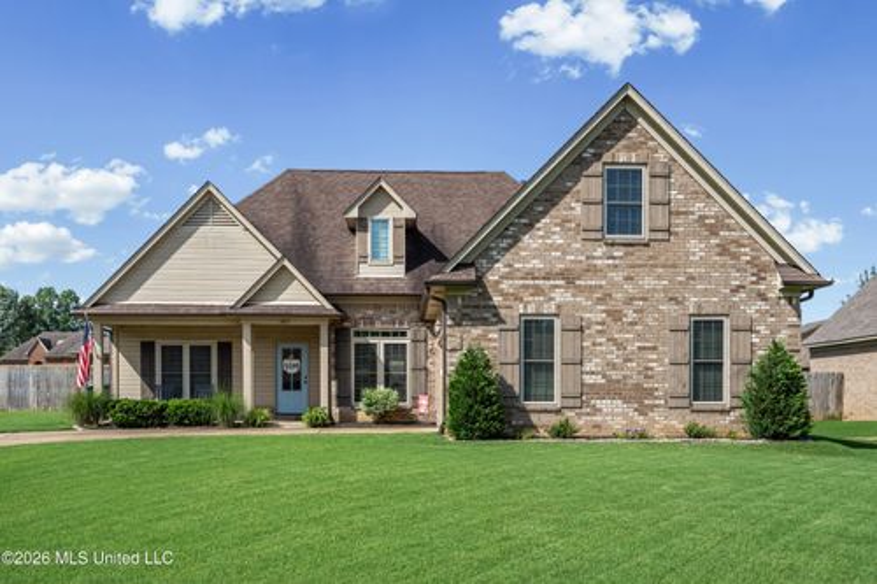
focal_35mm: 35
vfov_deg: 37.8
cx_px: 438
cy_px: 292
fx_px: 852
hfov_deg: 54.5
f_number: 9
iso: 800
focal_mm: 35
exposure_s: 1/640
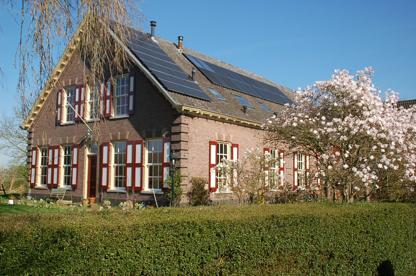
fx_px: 381
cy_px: 138
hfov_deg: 57.3
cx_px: 208
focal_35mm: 33
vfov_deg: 39.9
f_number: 4.5
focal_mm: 22
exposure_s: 1/1250
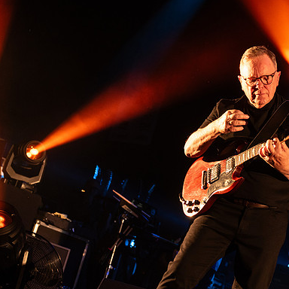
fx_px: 595
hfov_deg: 27.3
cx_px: 161
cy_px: 145
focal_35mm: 63
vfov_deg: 27.3
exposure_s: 1/500
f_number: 3.2
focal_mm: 44
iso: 2000
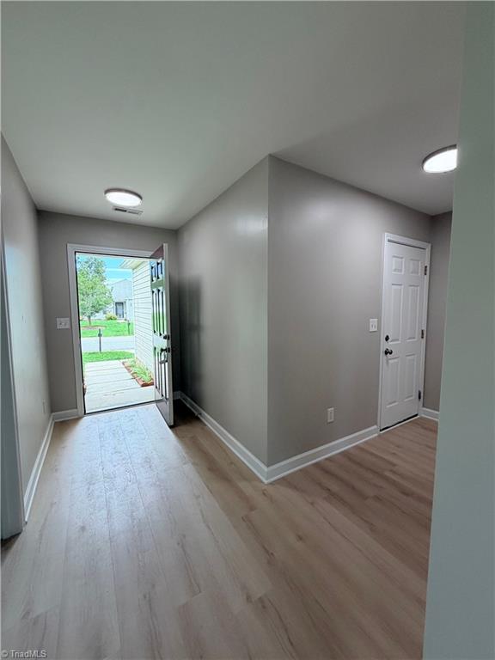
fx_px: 267
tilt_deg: -4.6
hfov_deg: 85.7
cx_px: 248
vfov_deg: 102.1
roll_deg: +0.5
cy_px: 330
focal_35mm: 14
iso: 125
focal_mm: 2.22
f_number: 2.2
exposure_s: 1/120
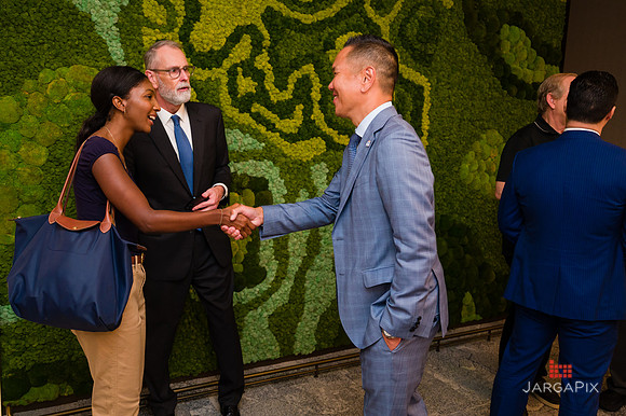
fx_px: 556
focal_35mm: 32
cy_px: 196
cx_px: 272
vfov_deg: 41.1
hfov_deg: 58.5
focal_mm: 27.5
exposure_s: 1/200
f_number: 3.2
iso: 1000
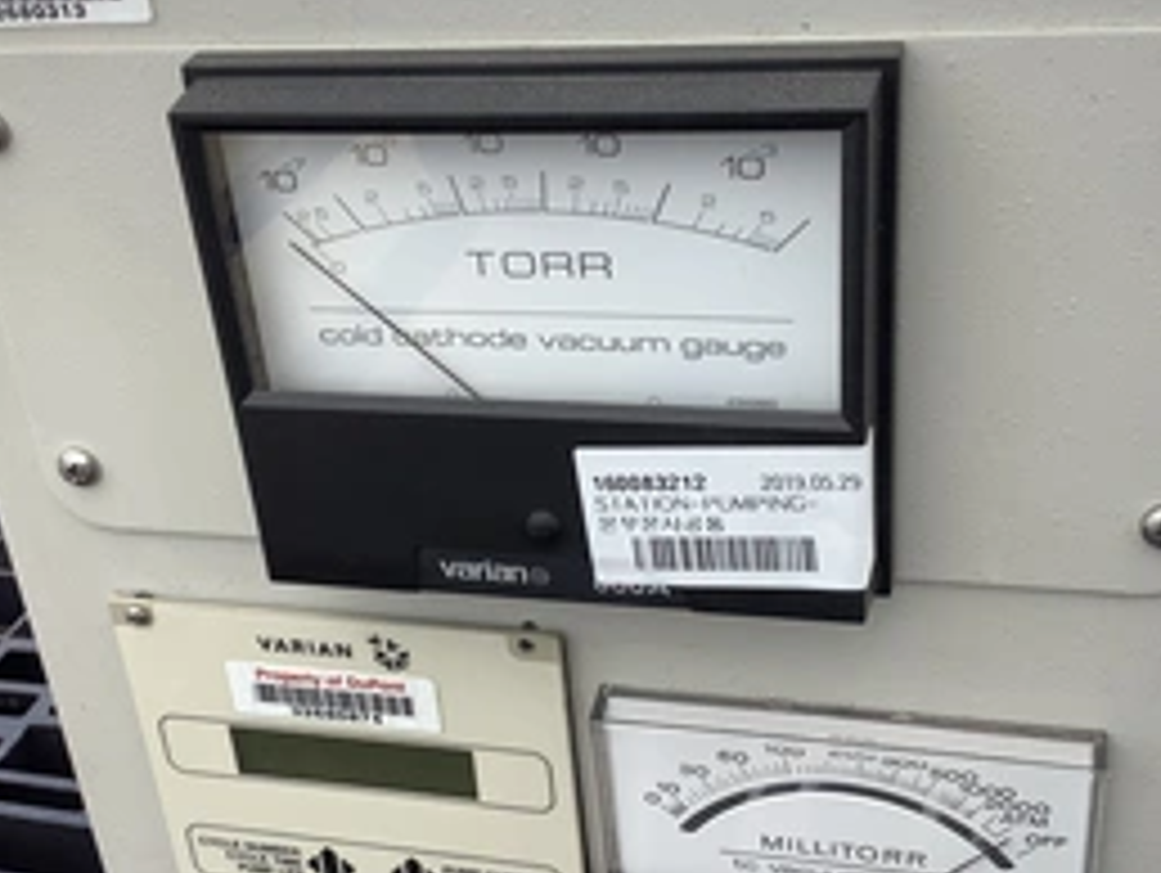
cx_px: 567
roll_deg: +3.8
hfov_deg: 39.6
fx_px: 1611
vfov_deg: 30.3
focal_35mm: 48
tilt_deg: -26.3
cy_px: 436
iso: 25
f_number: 2.4
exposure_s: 1/206
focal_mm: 3.3
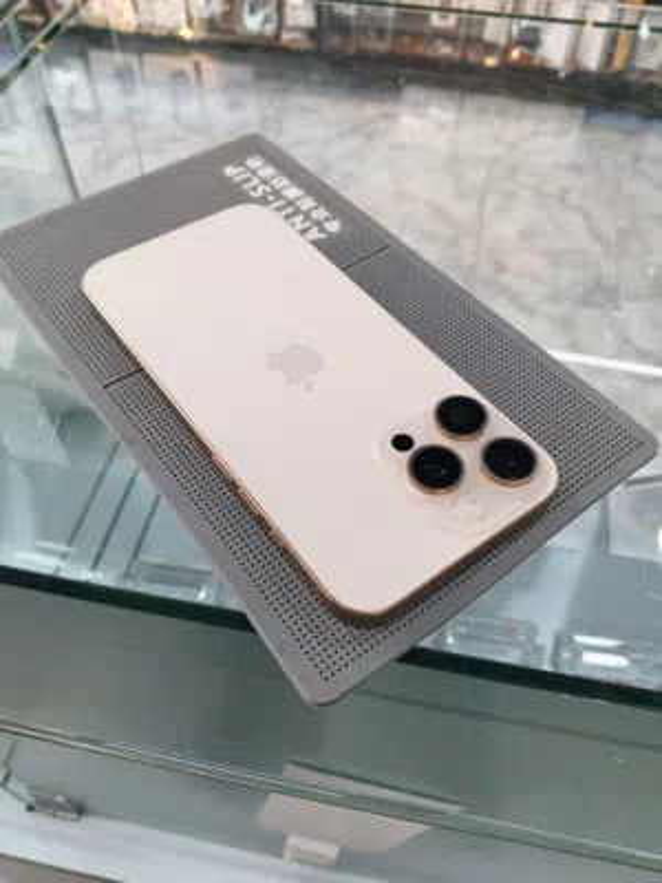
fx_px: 586
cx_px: 331
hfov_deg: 58.9
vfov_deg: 73.9
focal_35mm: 23
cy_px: 442
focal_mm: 4.09
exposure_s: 1/100
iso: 304
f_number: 1.6
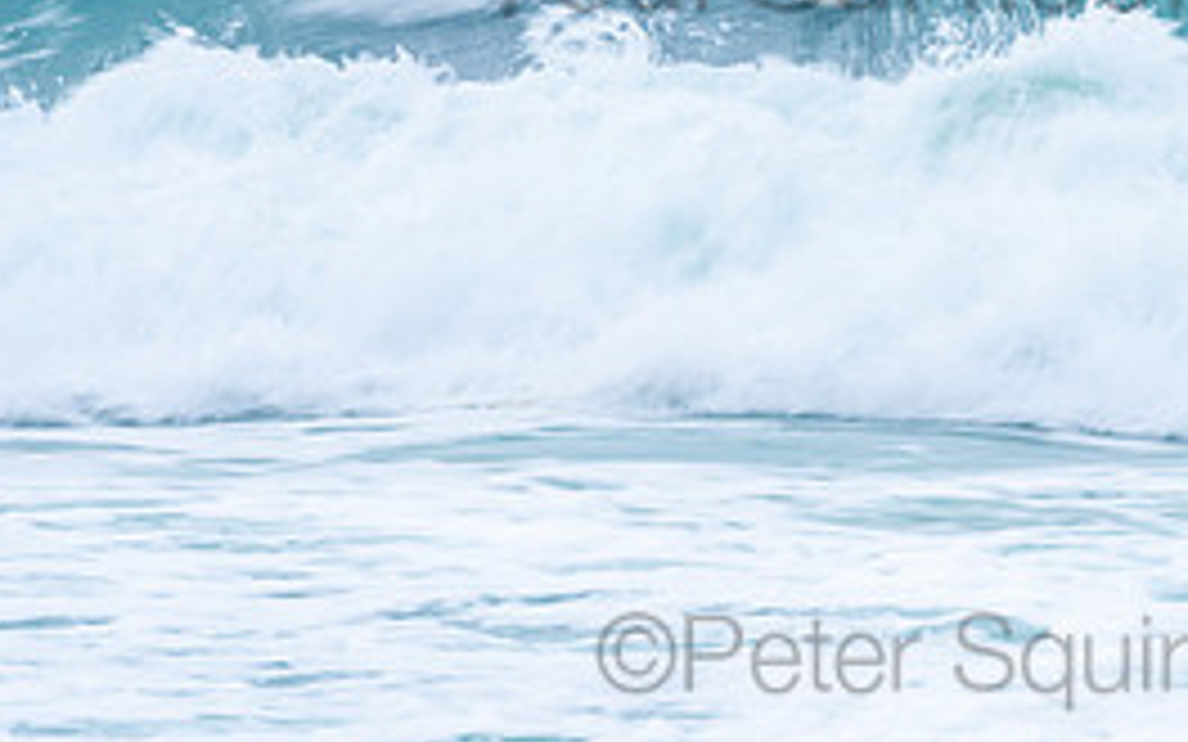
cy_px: -92
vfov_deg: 1.2
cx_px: 945
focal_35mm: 1119
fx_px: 36230
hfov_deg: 1.9
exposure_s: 1/20
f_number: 20
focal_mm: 500
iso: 80
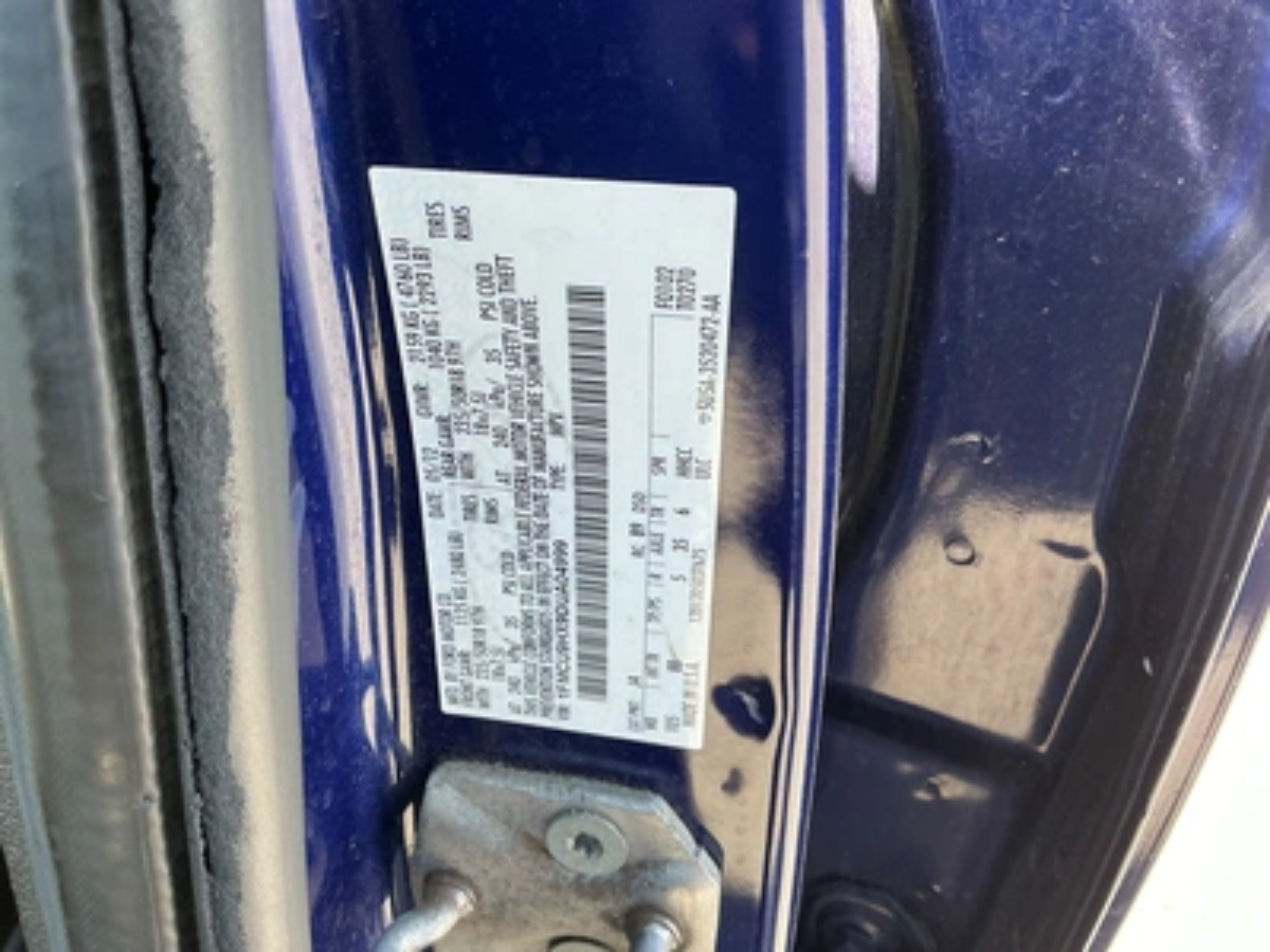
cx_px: 635
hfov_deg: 63.4
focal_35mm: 28
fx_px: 1027
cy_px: 476
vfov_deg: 49.7
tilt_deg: -34.9
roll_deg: -1.4
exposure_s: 1/122
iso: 32
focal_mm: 3
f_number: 1.8
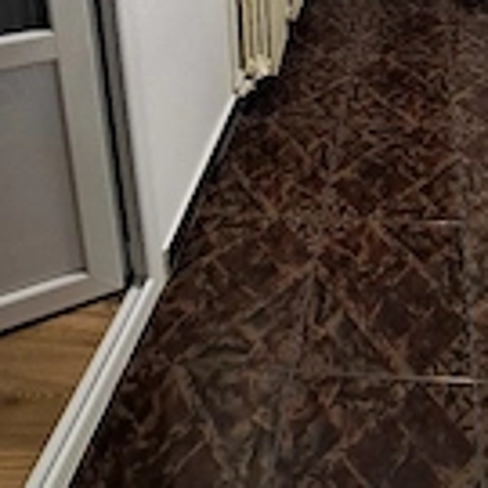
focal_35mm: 34
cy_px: -170
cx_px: 394
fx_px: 542
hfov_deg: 45.8
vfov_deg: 33.1
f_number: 2.2
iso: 100
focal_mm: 1.74
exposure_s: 1/50
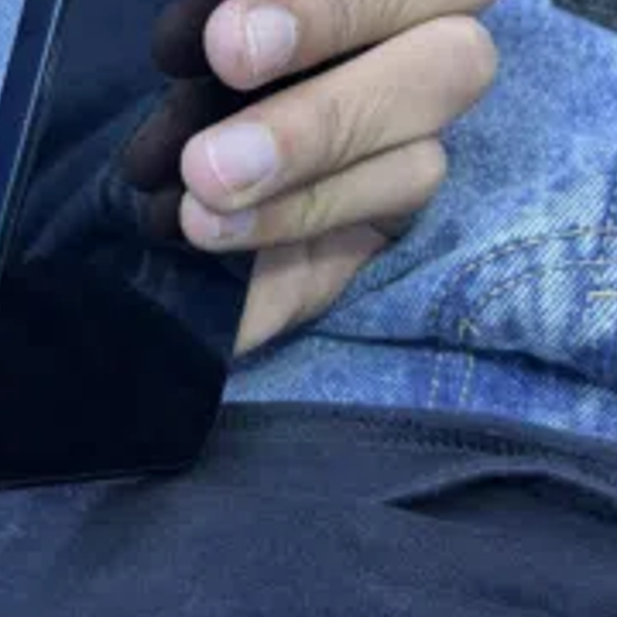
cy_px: 127
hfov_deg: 33.0
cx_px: 185
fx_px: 1028
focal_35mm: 51
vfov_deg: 32.5
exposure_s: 1/50
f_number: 1.6
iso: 160
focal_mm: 5.1
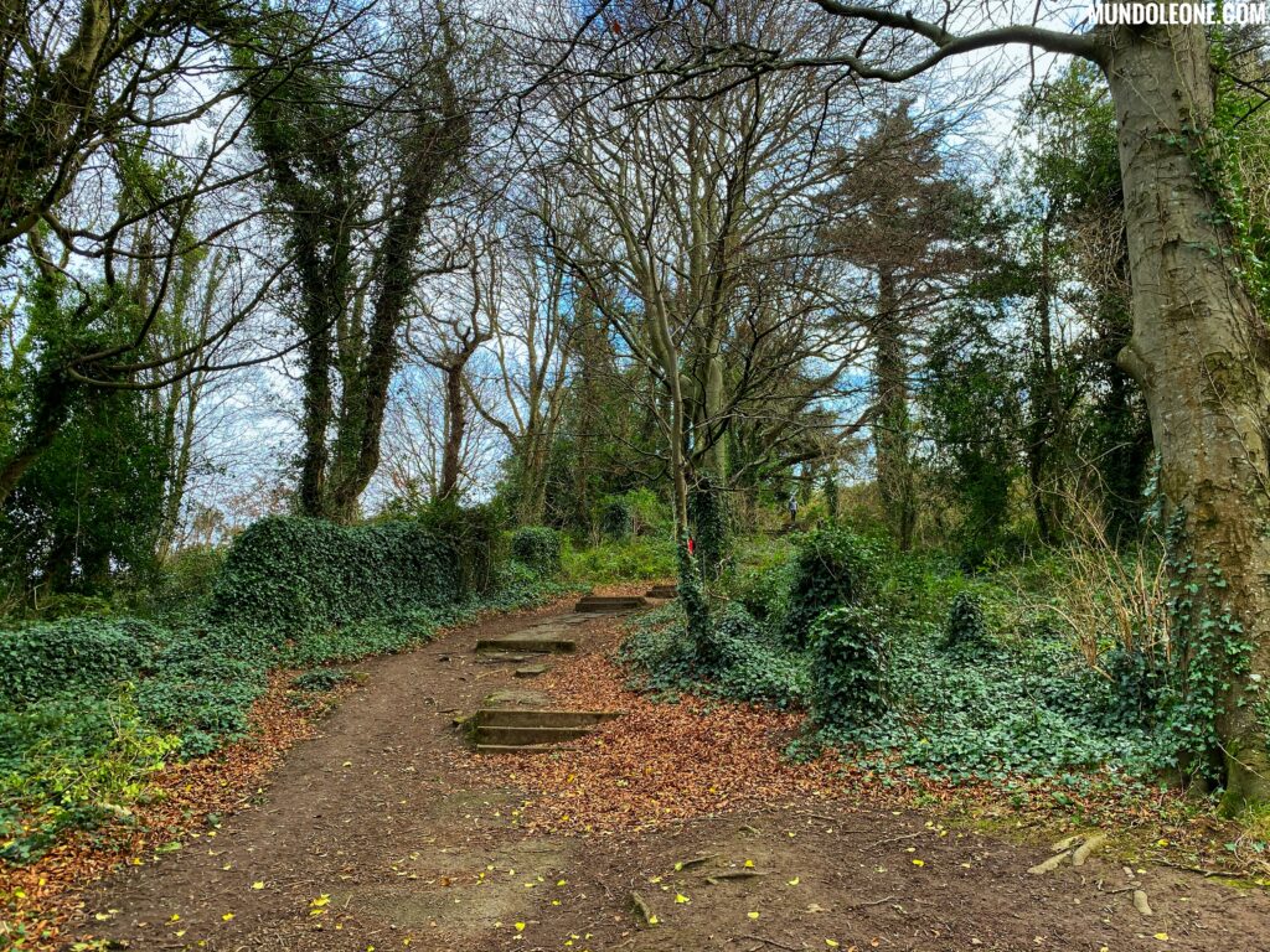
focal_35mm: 26
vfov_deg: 53.1
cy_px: 476
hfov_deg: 67.3
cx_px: 635
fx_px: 954
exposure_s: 1/123
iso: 32
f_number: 1.8
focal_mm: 4.25
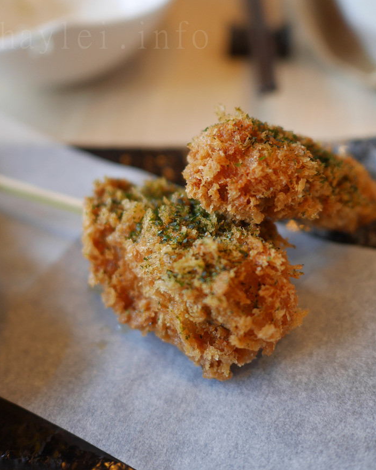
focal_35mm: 40
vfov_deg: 45.8
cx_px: 198
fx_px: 557
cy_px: 234
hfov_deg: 37.3
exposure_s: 1/80
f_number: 1.7
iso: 200
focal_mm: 15
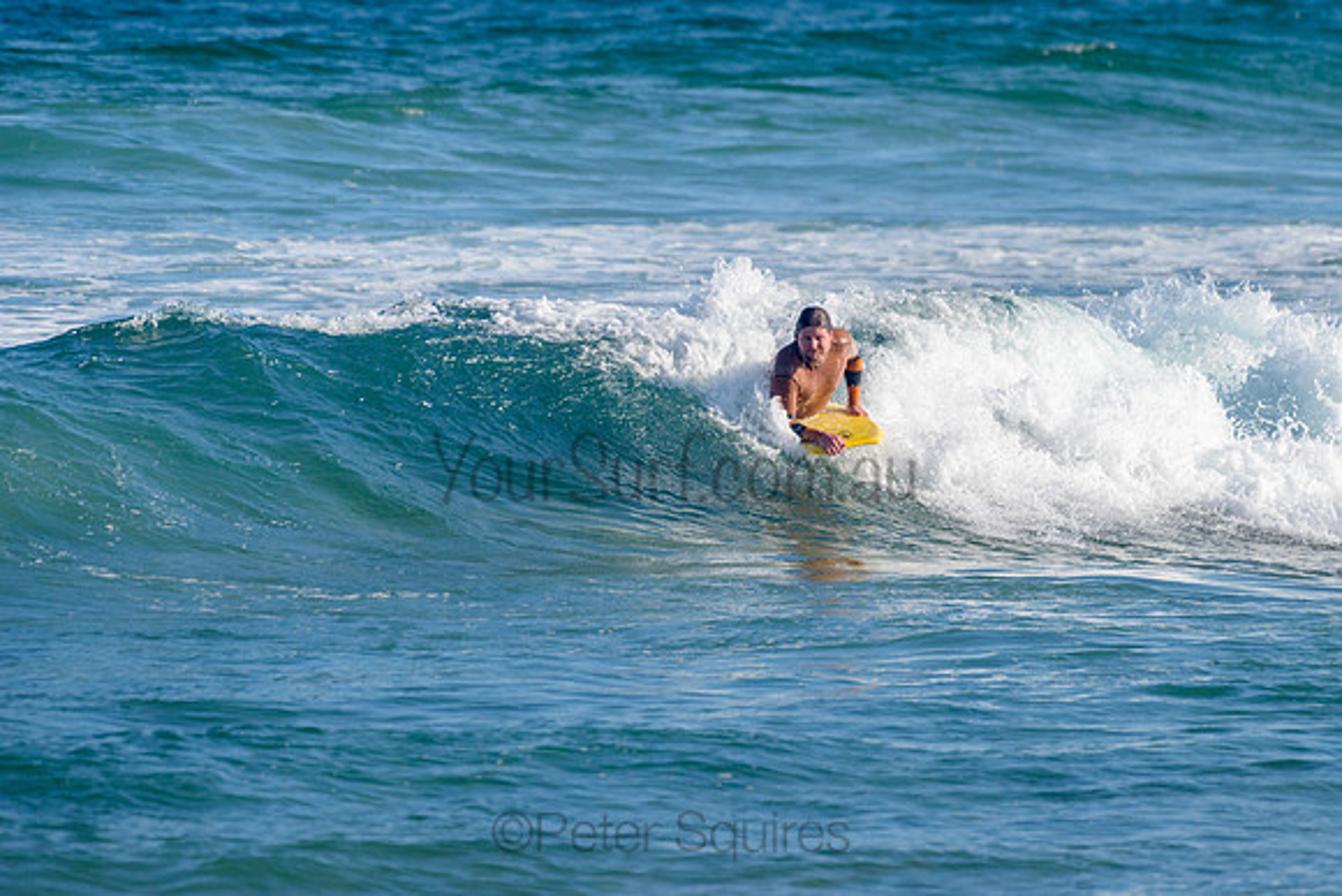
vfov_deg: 2.2
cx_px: 845
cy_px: 372
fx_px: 23489
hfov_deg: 3.3
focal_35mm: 630
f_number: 5.6
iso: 250
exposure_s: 1/2000
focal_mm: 500
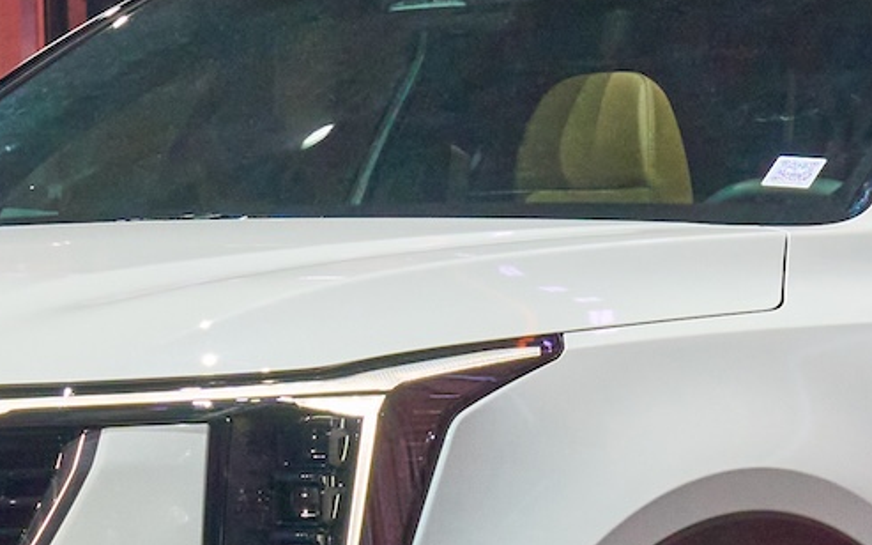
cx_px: 511
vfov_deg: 4.7
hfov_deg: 7.6
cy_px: 422
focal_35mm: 278
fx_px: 6597
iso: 640
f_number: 5
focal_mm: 35
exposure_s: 1/400
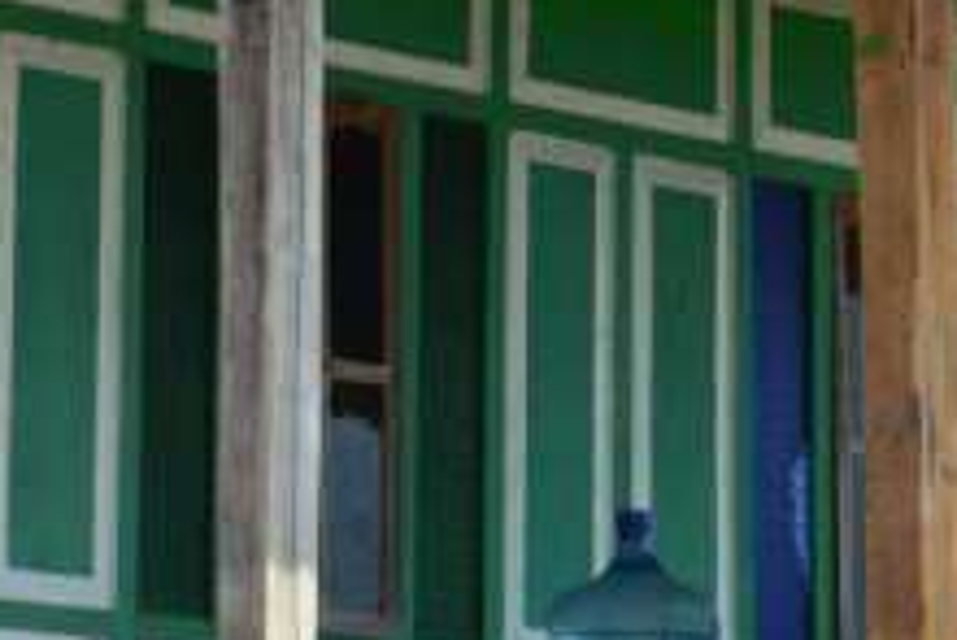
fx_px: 6783
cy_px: 222
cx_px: 587
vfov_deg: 5.4
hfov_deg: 8.1
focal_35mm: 255
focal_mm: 70
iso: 250
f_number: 10
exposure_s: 1/400
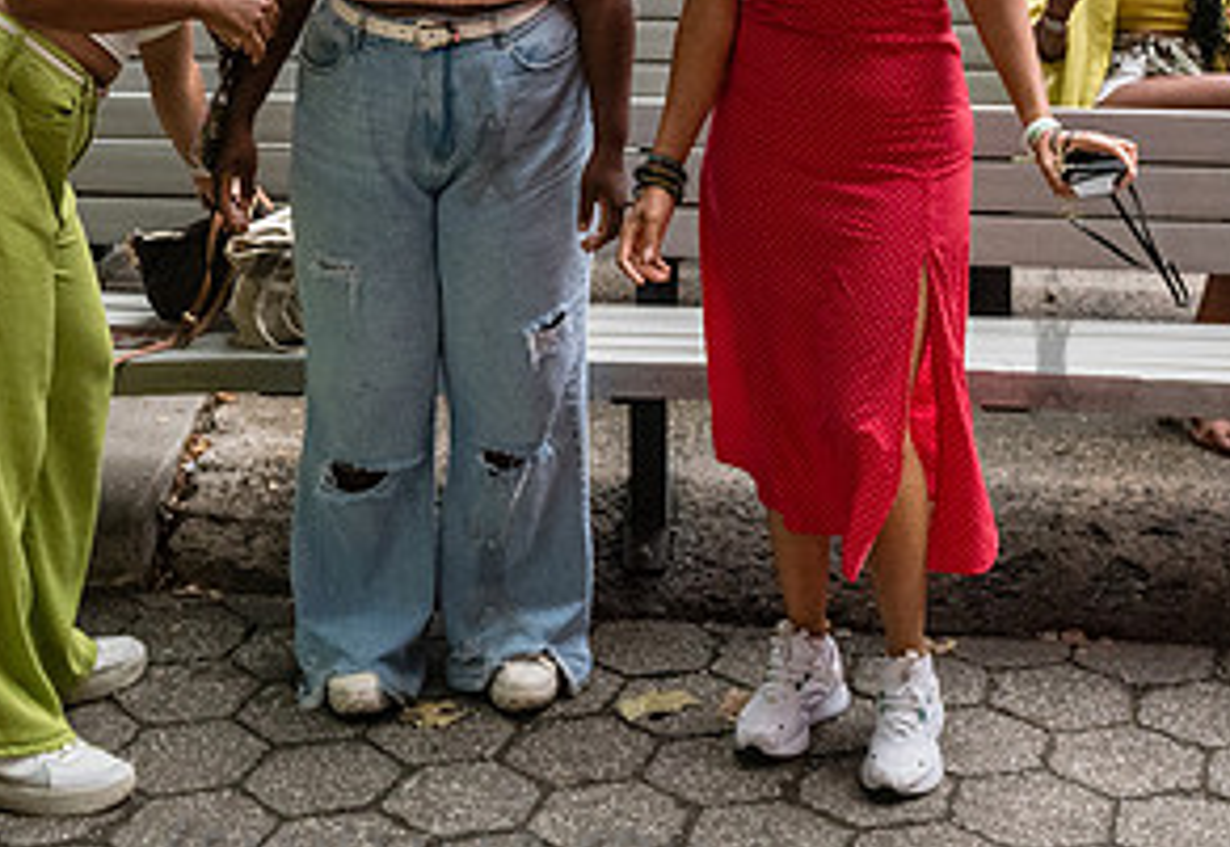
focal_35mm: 62
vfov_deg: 21.4
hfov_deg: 32.0
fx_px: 2140
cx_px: 509
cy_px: -50
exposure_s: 1/320
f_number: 4
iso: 3200
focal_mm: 24
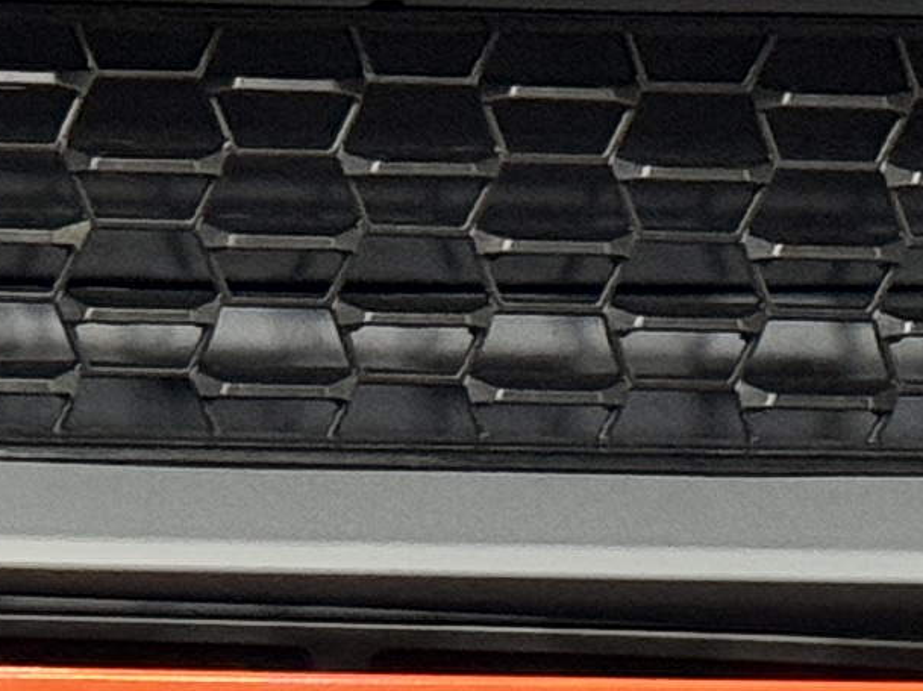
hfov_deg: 6.2
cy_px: 2085
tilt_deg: -3.9
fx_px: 8474
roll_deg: -0.6
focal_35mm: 318
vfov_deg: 4.5
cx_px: -120
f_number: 1.78
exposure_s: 1/33
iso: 250
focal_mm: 6.76
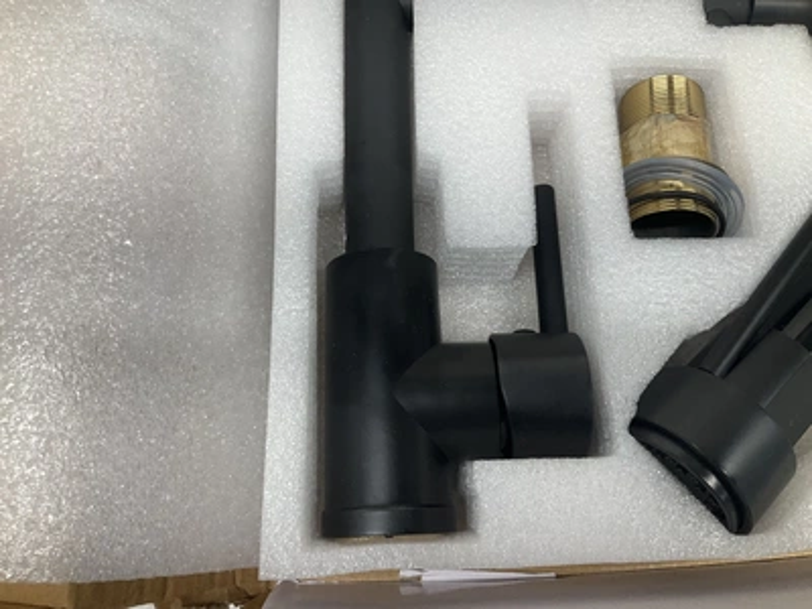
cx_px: 406
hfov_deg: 61.7
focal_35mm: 29
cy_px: 304
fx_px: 680
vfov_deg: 48.2
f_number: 1.8
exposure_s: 1/120
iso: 40
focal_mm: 3
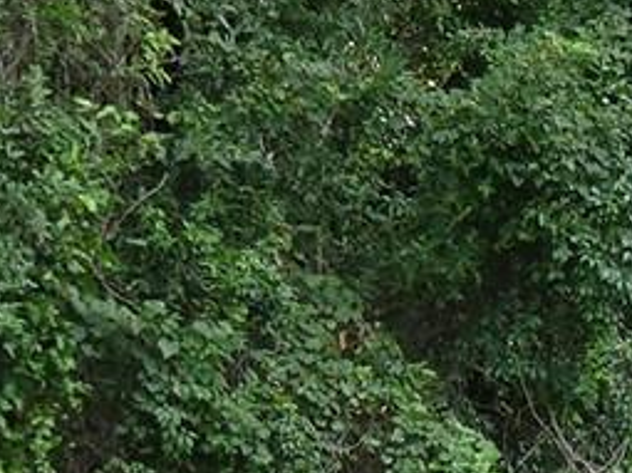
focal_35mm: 188
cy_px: 520
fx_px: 3431
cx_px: 776
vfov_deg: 7.8
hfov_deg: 10.3
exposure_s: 1/125
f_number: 4
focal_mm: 5.09
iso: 80
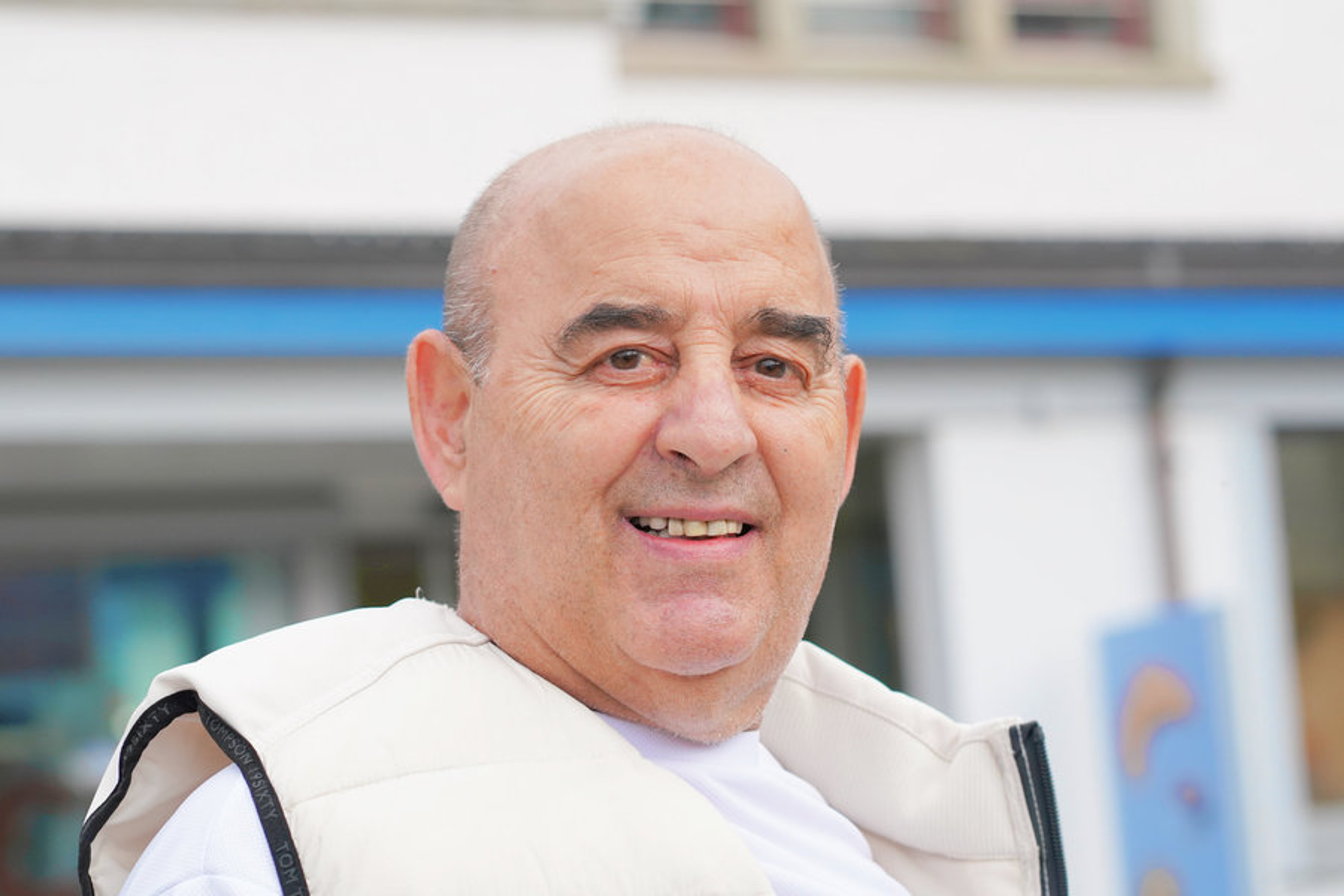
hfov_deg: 23.9
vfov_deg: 16.1
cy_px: 448
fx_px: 3173
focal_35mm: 85
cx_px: 672
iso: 640
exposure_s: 1/1000
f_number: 5.6
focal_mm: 85
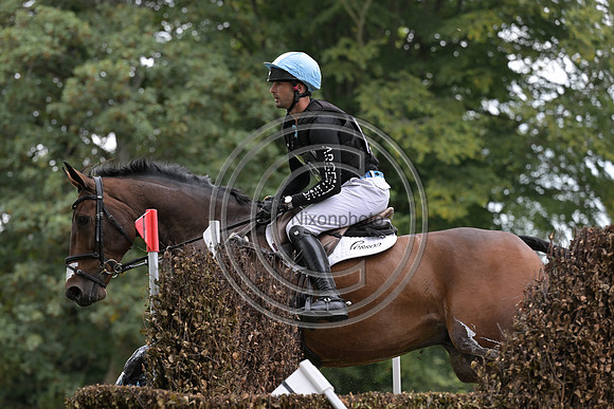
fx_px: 3156
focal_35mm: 185
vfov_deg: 7.4
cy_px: 204
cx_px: 307
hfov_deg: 11.1
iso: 2200
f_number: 5.6
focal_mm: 185
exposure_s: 1/1250
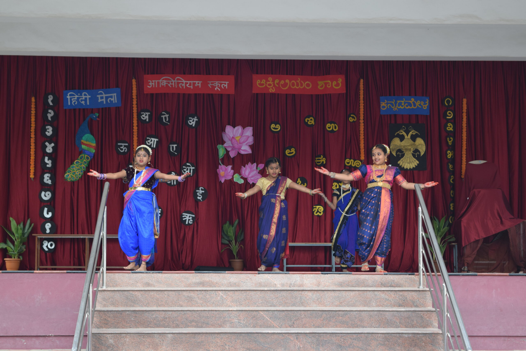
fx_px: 1205
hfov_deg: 24.6
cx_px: 263
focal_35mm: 82
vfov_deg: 16.6
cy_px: 176
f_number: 6.3
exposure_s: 1/160
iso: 400
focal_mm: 55
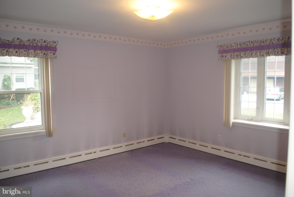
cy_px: 98
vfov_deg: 48.0
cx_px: 147
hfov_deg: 67.3
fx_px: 221
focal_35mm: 27
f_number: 3.5
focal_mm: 18
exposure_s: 1/20
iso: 200
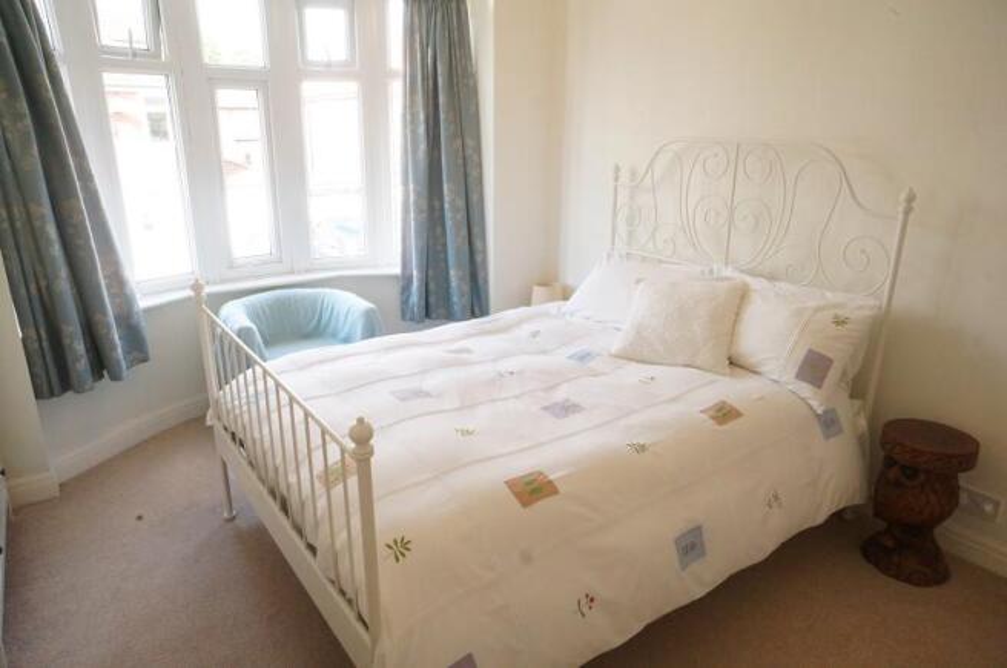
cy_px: 334
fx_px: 670
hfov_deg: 73.8
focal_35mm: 24
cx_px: 504
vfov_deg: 53.0
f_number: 10
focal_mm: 16
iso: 2000
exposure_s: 1/60
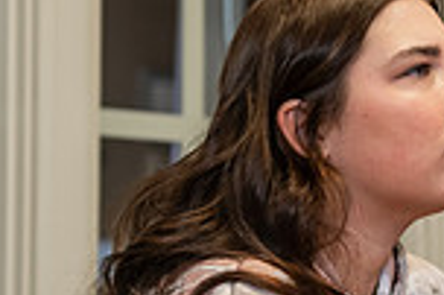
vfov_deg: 8.2
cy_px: 162
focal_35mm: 168
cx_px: 421
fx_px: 2070
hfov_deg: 12.1
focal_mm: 44
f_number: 2.8
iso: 640
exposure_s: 1/125
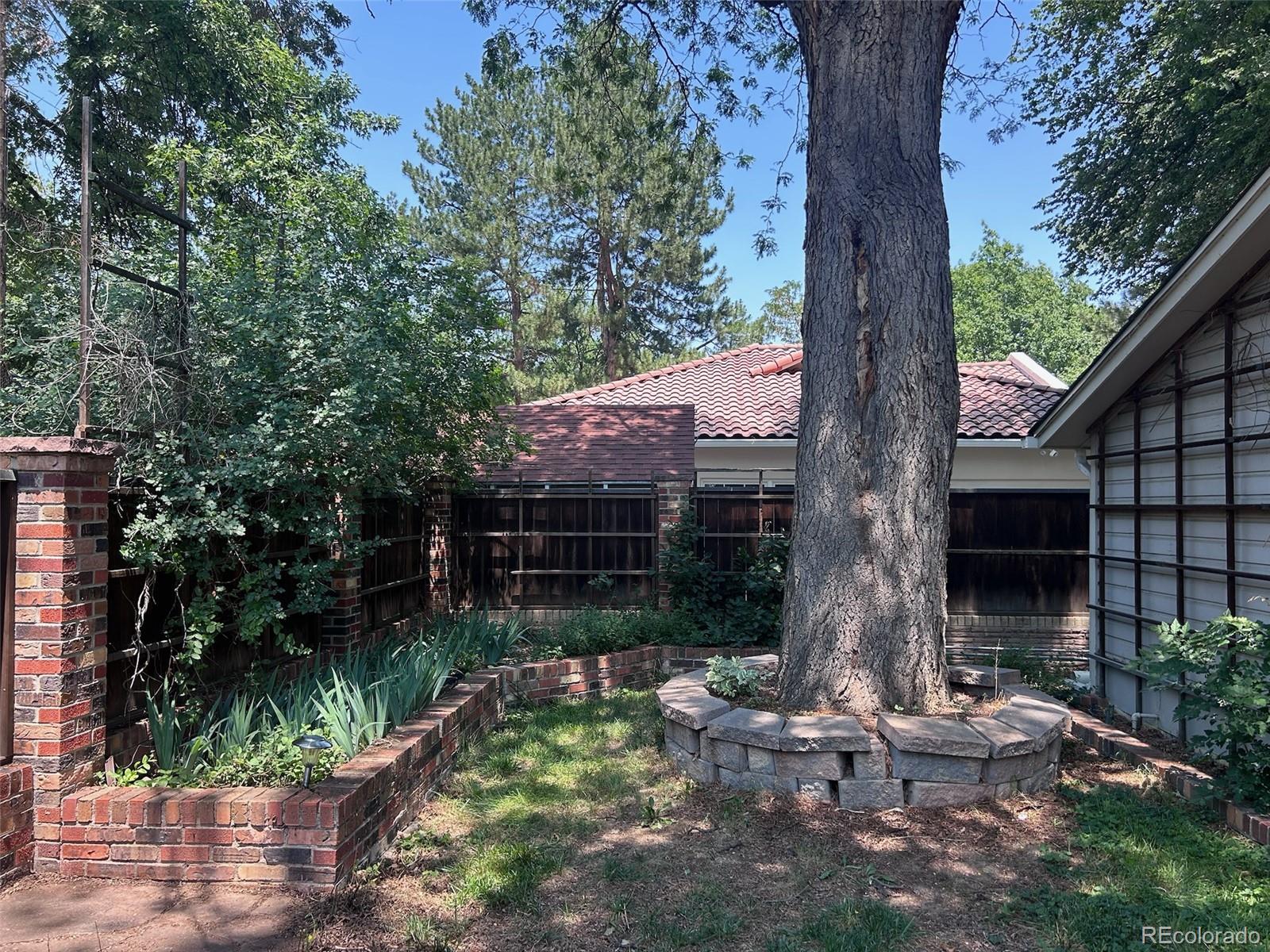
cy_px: 476
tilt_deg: +1.9
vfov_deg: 53.1
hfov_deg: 67.3
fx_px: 954
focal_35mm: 26
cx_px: 635
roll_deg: +0.4
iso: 50
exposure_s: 1/567
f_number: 1.5
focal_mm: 5.7
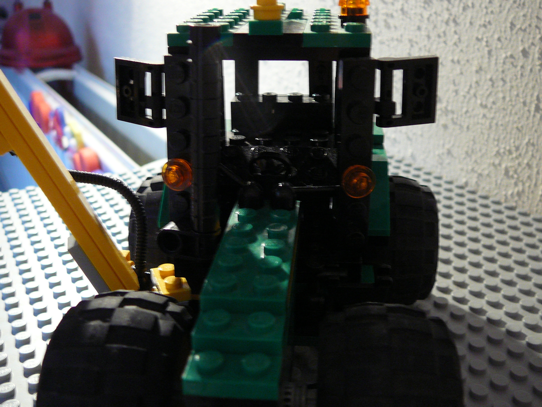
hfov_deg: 47.9
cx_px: 271
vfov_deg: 36.8
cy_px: 204
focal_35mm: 39
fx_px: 611
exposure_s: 1/10
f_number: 3
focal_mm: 5.8
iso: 200
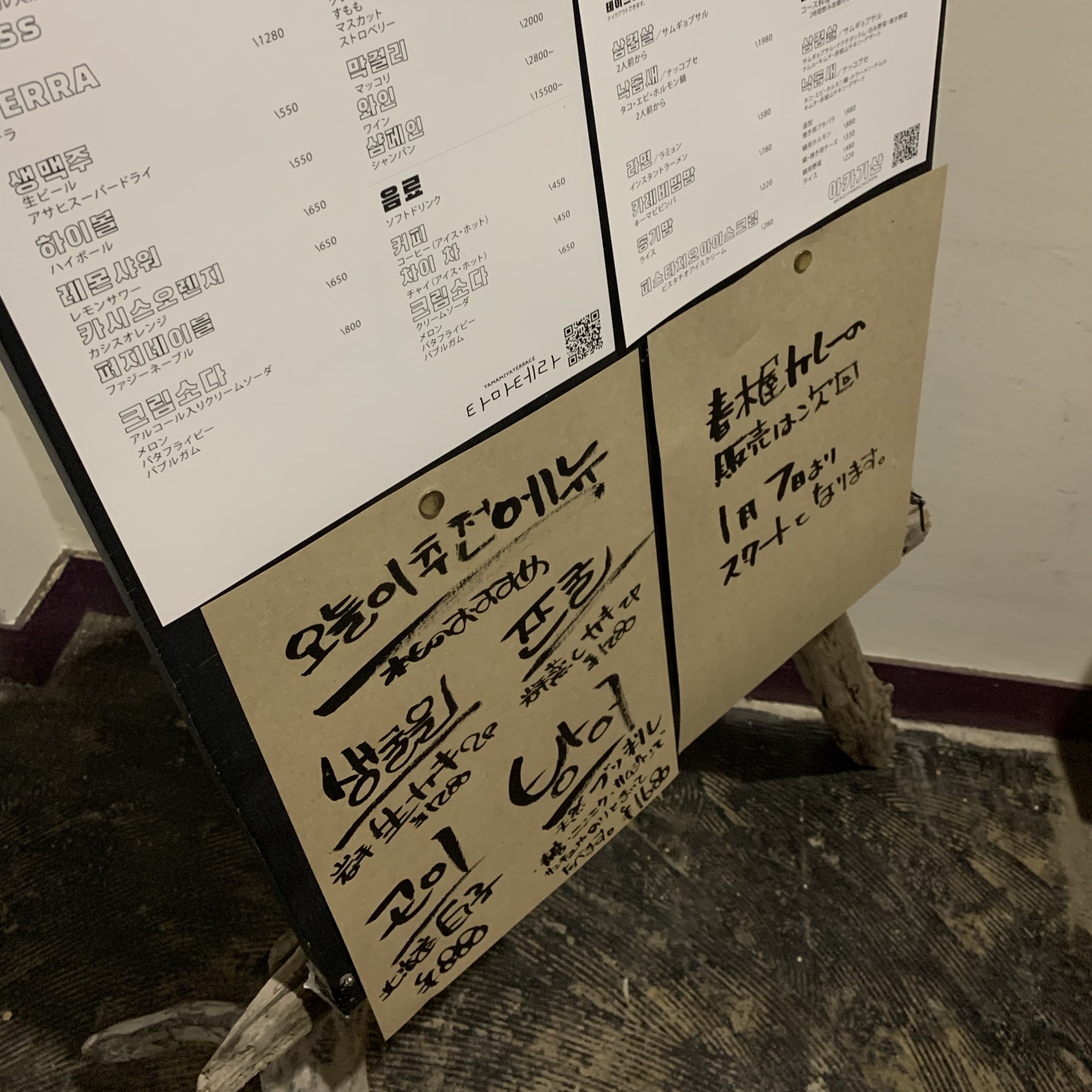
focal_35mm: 31
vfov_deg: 51.9
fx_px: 1106
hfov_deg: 52.5
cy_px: 404
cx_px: 552
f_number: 1.8
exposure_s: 1/41
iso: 400
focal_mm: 4.25
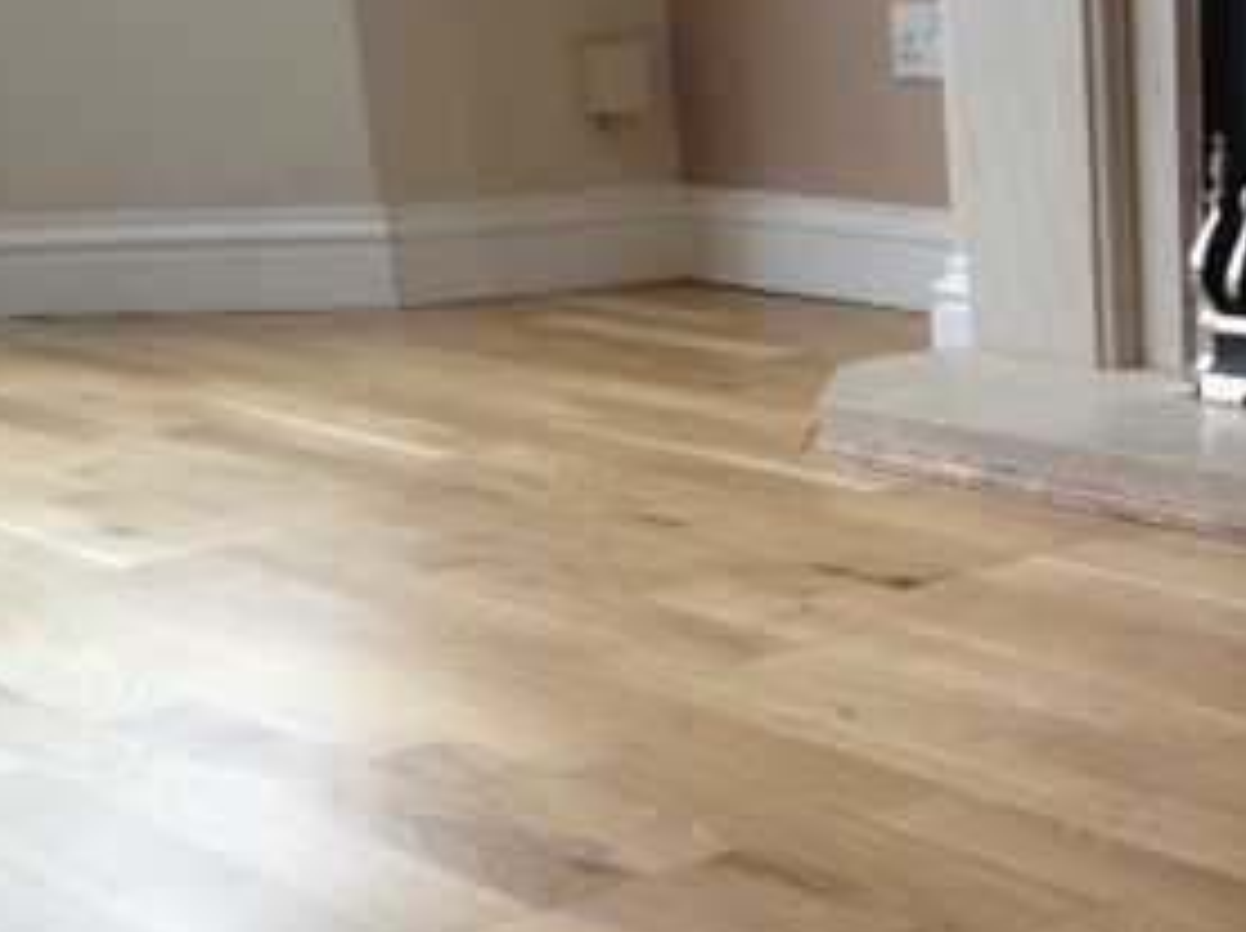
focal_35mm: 81
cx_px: 1197
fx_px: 2912
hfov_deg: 23.3
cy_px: 959
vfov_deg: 17.7
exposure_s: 1/24
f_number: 2.4
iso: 50
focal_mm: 4.28
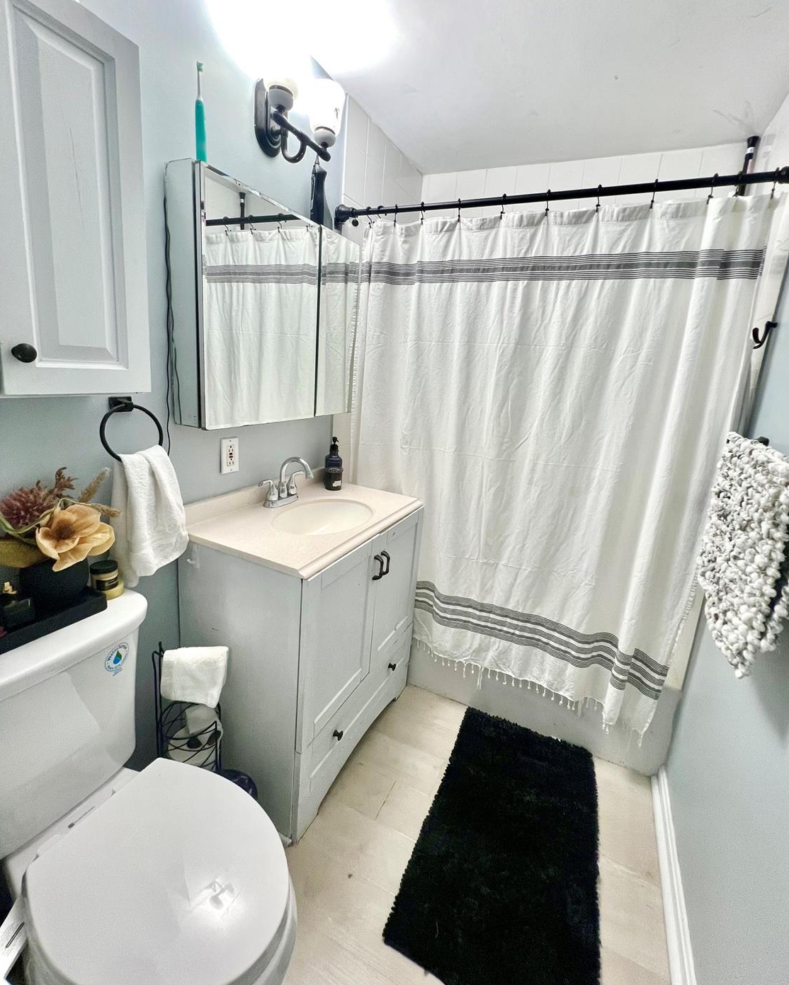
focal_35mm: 14
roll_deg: -4.5
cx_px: 405
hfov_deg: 88.0
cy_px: 462
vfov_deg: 100.6
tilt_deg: -12.0
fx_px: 409
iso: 160
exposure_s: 1/120
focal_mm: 1.57
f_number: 1.8
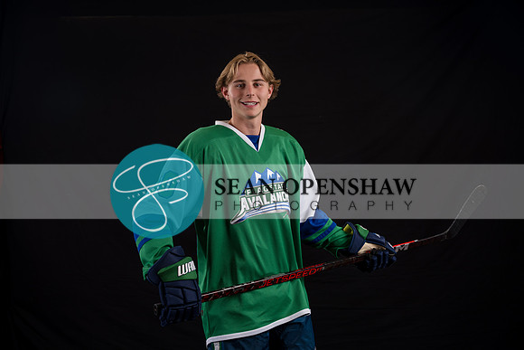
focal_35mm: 48
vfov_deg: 28.1
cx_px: 262
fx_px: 699
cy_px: 175
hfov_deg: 41.1
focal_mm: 48
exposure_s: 1/160
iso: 80
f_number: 4
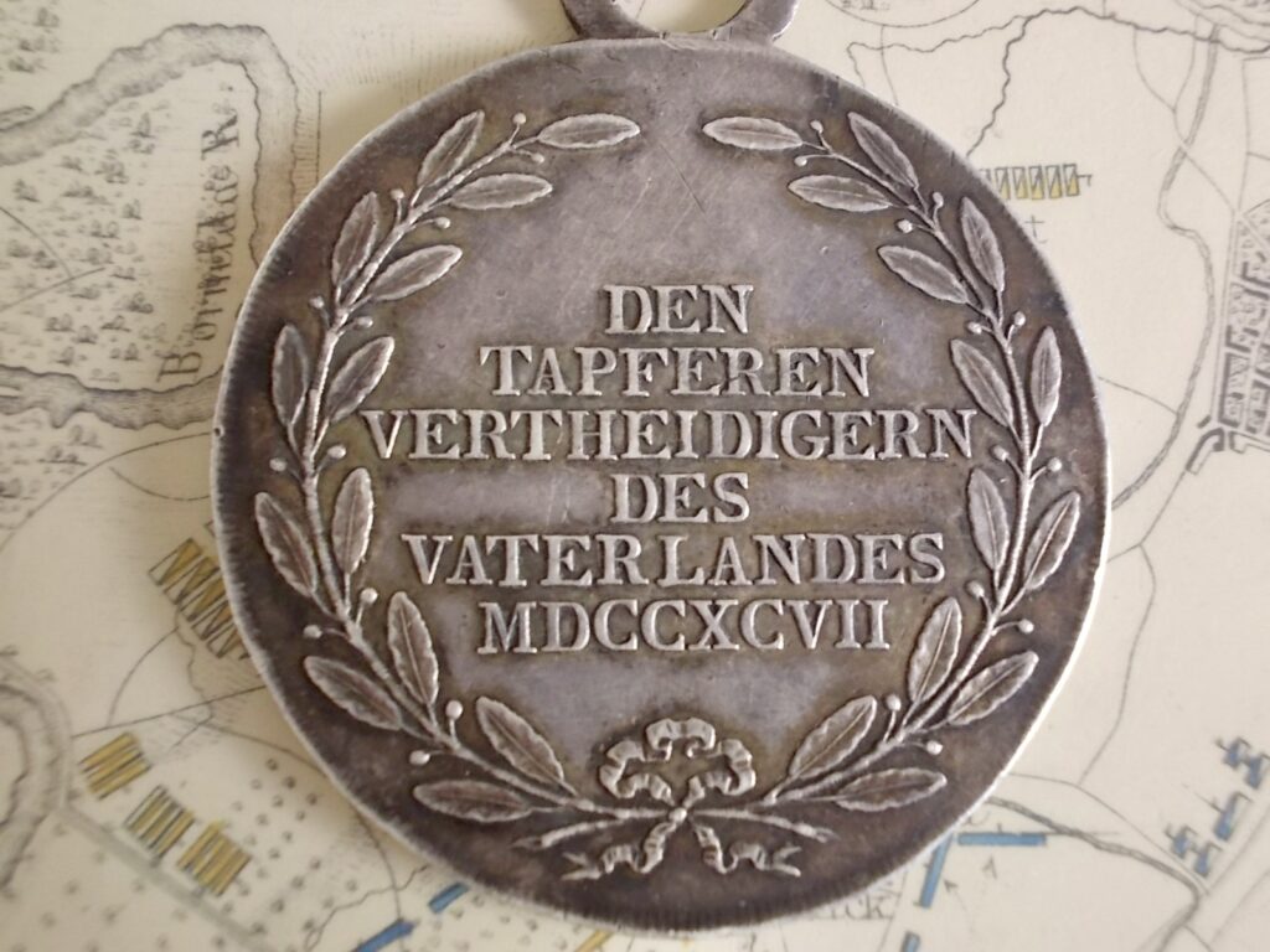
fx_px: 1578
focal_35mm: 43
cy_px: 476
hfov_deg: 43.9
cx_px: 635
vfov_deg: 33.6
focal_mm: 6.1
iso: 200
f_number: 3.3
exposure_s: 1/10
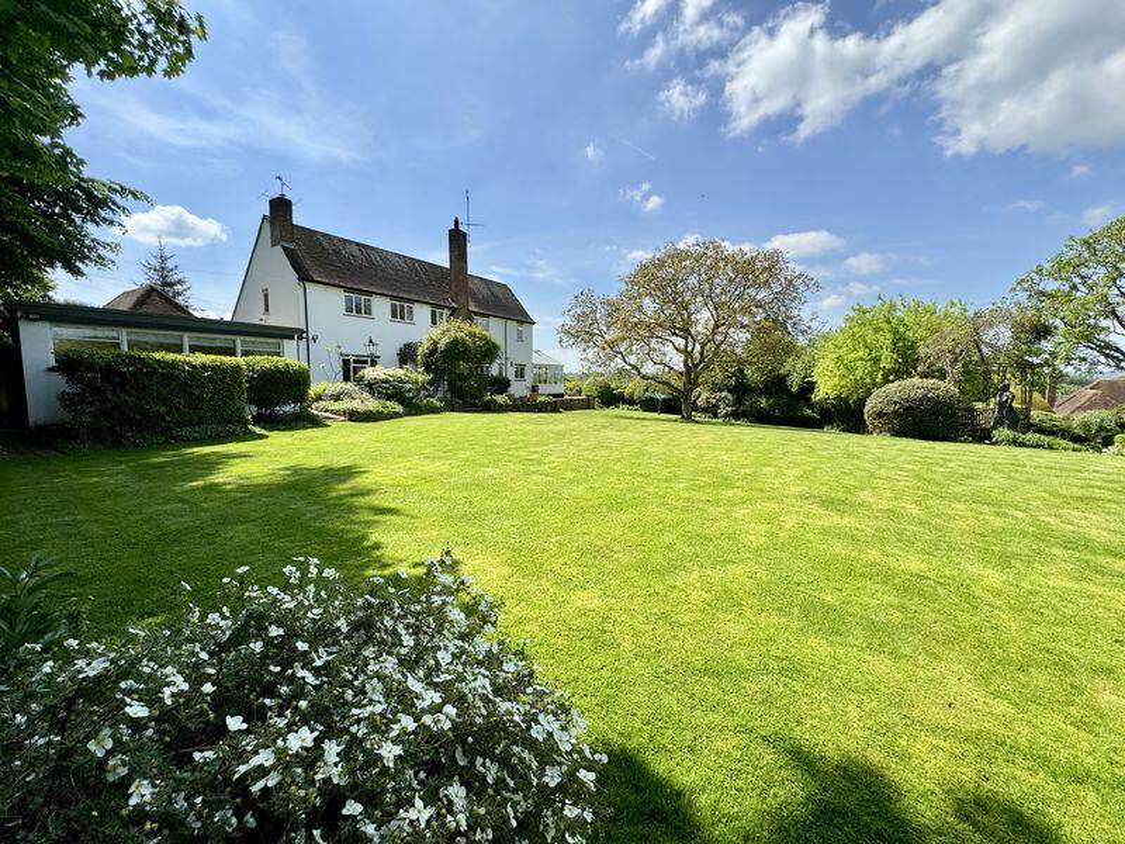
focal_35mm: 14
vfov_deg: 85.7
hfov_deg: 102.1
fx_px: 455
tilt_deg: -5.4
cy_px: 422
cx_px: 562
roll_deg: -0.3
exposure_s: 1/1672
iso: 50
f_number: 2.2
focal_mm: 2.22
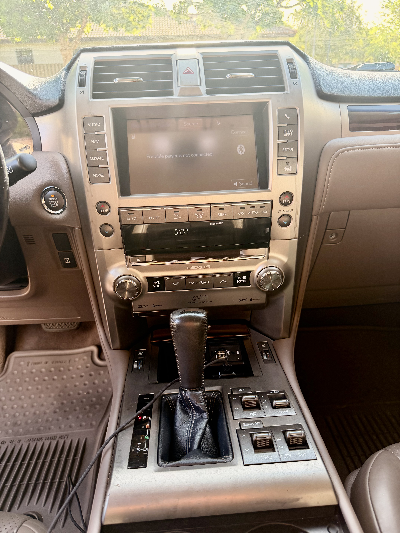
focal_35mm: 24
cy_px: 266
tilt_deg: -27.6
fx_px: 370
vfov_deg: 71.6
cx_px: 200
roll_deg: +1.3
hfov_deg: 56.8
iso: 125
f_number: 1.78
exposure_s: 1/215
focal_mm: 6.76
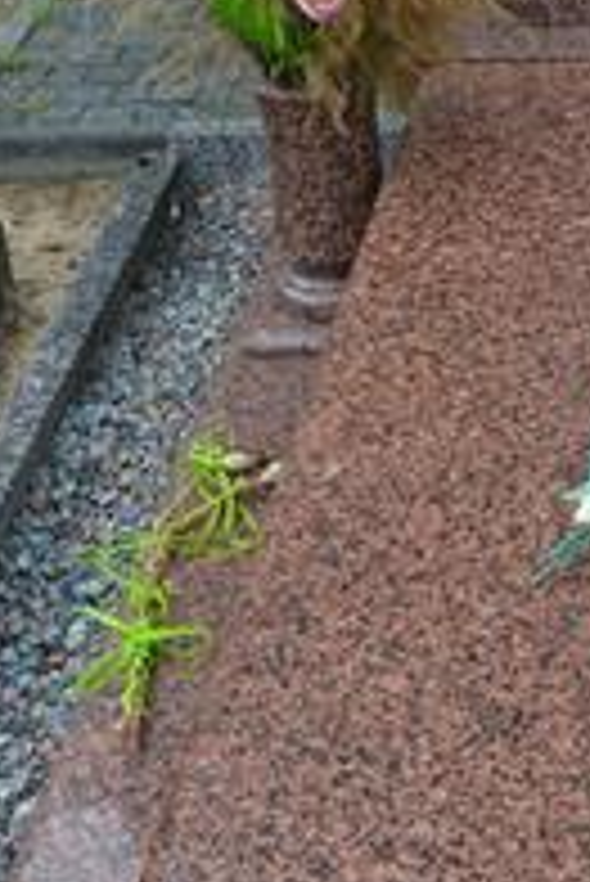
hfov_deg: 14.8
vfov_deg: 23.1
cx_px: 793
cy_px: 400
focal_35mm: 88
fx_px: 2159
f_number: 5.6
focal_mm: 18
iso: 180
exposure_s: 1/125
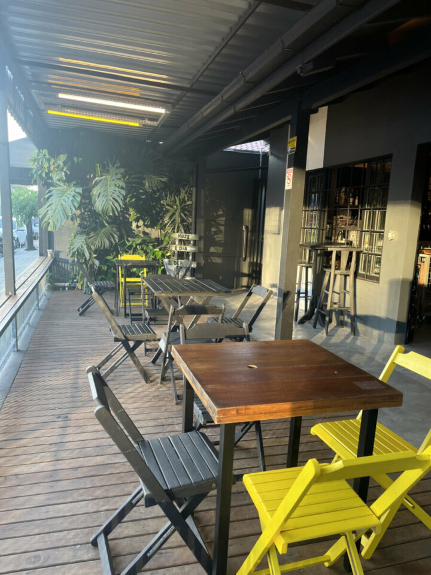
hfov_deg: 53.1
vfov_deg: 67.3
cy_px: 288
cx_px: 216
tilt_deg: -9.1
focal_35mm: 26
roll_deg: -1.9
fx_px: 432
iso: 50
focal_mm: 5.1
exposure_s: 1/120
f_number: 1.6
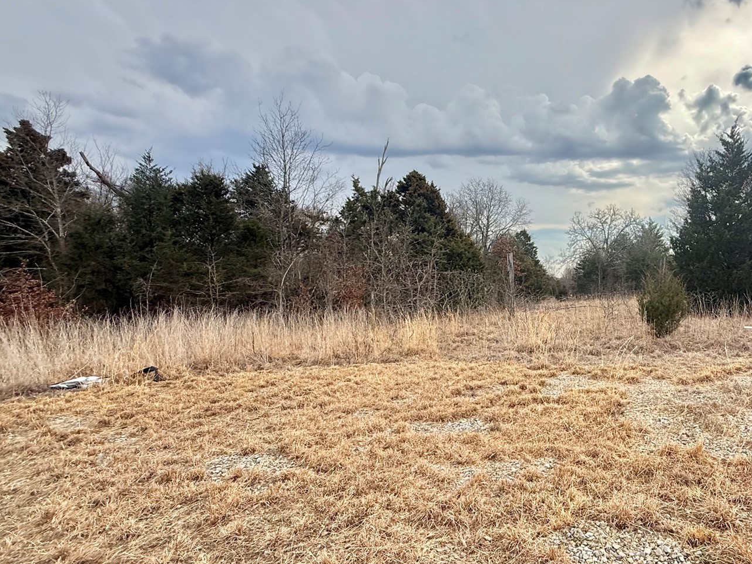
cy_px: 307
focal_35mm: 21
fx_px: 456
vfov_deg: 63.3
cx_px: 516
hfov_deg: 75.9
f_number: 2.2
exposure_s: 1/1125
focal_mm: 2.22
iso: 50
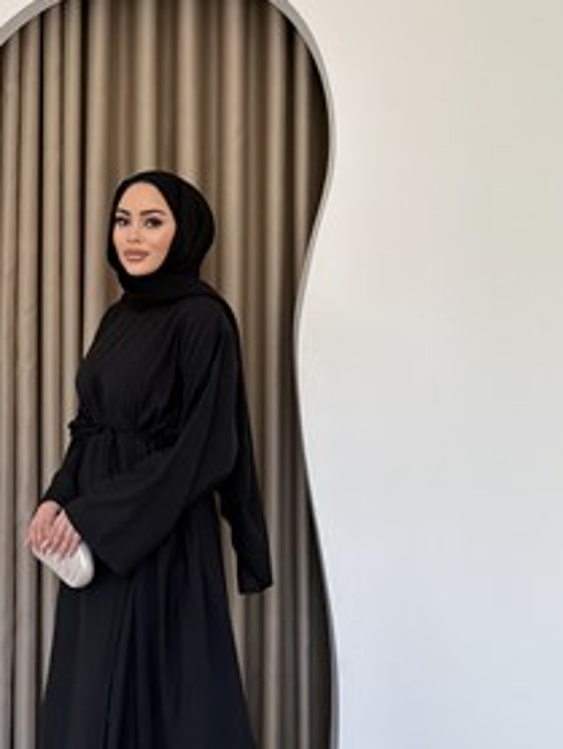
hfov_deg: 31.1
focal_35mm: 46
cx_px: 145
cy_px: 411
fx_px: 996
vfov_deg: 41.2
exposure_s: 1/979
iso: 250
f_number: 1.78
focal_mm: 6.76
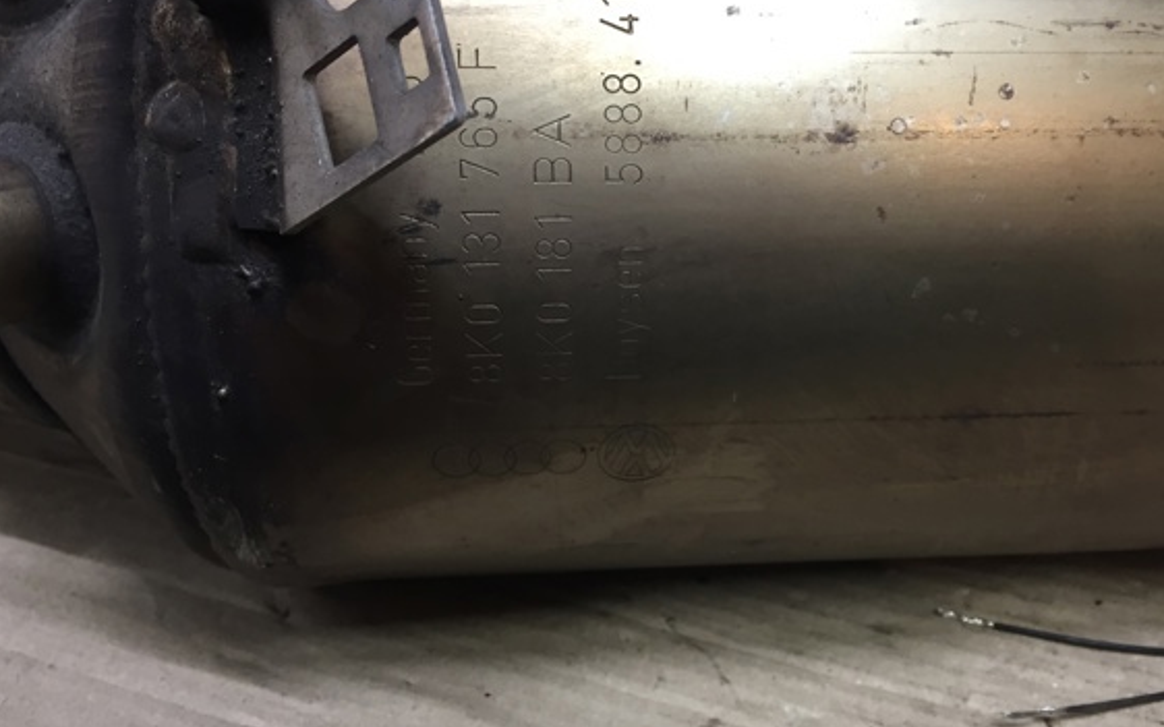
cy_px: 336
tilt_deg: -27.0
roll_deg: -3.3
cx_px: 638
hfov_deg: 55.2
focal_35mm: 35
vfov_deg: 36.2
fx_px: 1110
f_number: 2.2
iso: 80
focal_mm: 4.15
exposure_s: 1/33
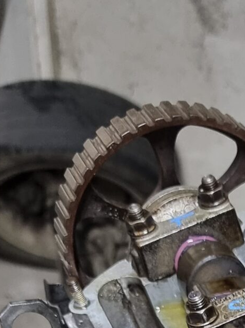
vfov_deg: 17.2
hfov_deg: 14.1
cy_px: 537
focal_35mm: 99
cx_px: 348
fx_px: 935
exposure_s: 1/40
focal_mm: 6.7
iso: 320
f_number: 1.8
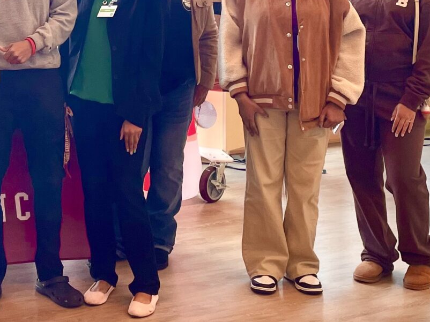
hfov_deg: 22.5
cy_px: 11
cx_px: -13
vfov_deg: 17.4
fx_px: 1031
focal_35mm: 83
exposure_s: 1/172
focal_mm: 4.2
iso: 32
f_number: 1.6
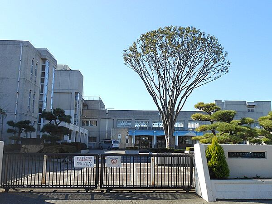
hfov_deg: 54.0
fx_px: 267
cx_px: 136
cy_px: 102
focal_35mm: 34
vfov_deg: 41.8
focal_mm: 6
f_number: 3.9
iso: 80
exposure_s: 1/320
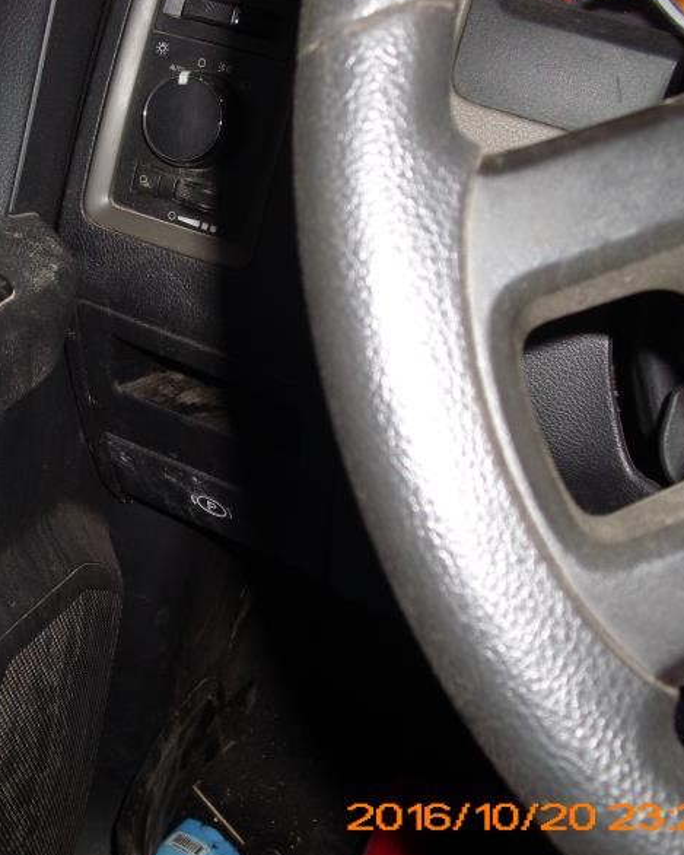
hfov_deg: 31.2
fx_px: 1214
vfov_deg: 38.8
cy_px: 428
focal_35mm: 48
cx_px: 228
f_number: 3.1
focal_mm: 6.3
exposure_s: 1/60
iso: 100
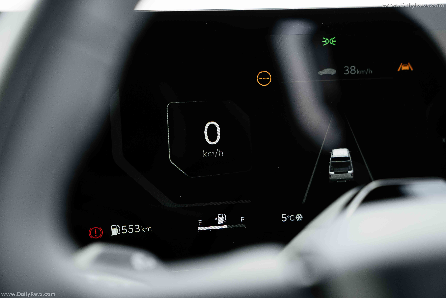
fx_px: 681
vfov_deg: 24.6
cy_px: 149
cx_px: 223
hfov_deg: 36.2
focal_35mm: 55
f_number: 2.8
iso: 640
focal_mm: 55
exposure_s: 1/500
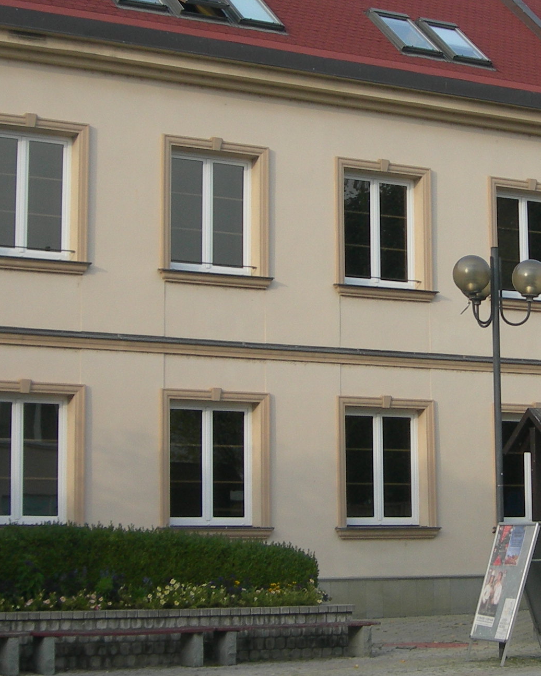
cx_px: 407
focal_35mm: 88
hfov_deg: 17.4
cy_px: 331
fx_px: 1761
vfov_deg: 21.7
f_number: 4.8
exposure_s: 1/177
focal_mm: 7.8
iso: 50
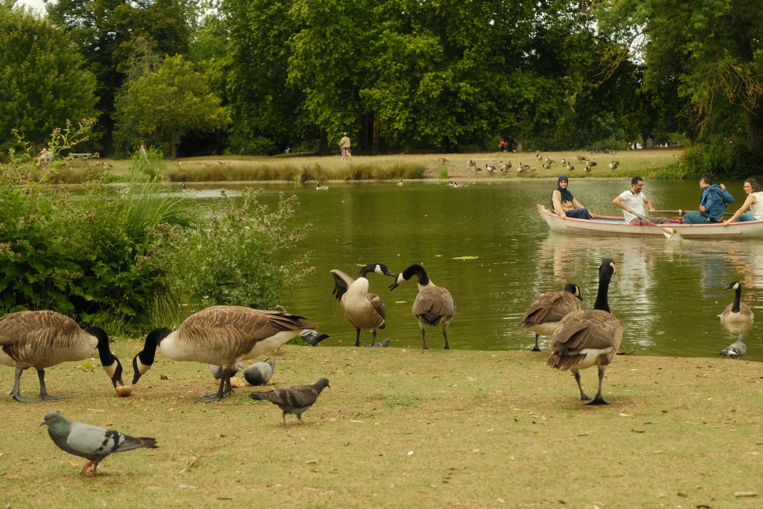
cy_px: 254
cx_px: 382
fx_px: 1441
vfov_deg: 20.0
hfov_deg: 29.7
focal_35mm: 68
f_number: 5.6
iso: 2500
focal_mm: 45
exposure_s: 1/3000
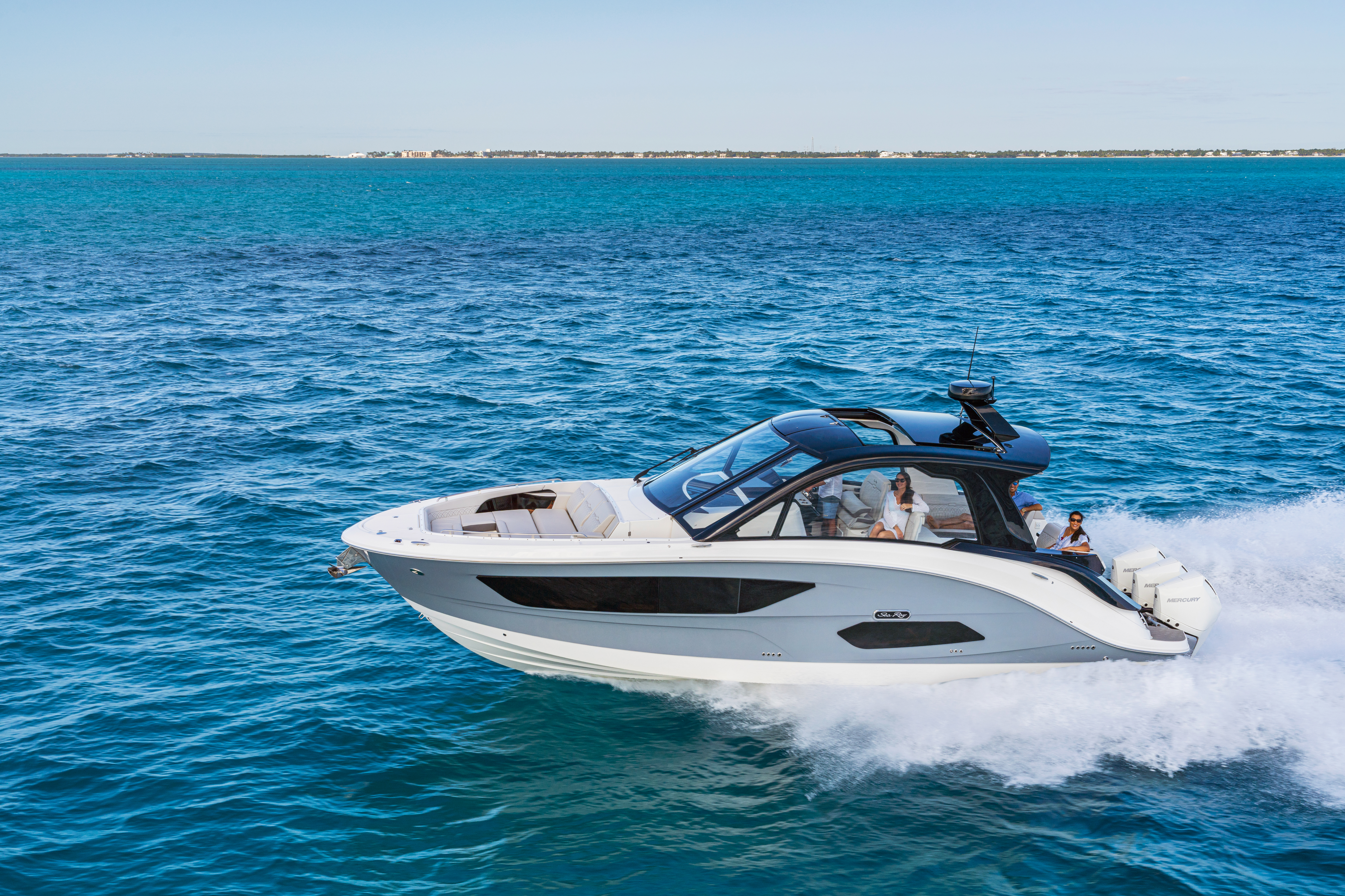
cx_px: 672
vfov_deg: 32.6
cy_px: 448
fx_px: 1532
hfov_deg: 47.4
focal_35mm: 41
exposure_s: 1/320
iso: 100
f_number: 11
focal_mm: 41
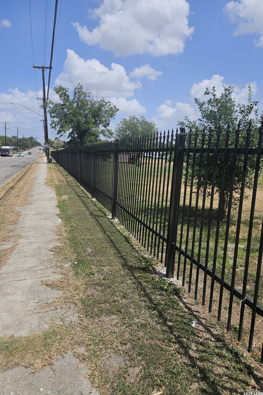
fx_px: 263
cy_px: 198
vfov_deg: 73.7
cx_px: 124
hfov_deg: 53.1
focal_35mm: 24
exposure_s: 1/2797
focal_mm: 5.4
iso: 25
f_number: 1.8
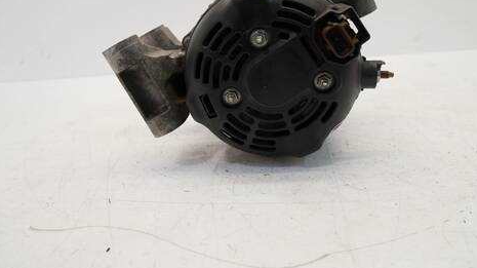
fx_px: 341
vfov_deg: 42.6
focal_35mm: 27
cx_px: 243
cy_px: 107
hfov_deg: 69.9
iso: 320
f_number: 3.5
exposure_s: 1/60
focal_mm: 12
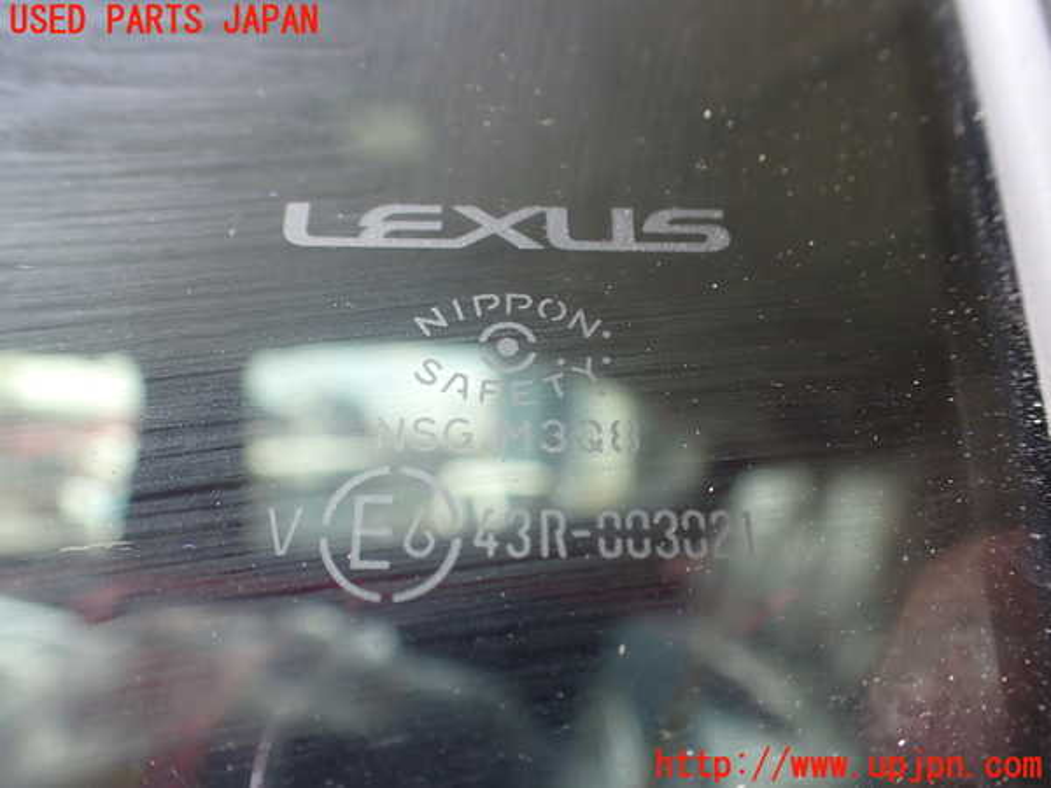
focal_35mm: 30
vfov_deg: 46.8
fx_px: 911
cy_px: 394
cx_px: 526
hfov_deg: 60.0
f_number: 2.3
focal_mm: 5.4
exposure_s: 1/125
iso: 200
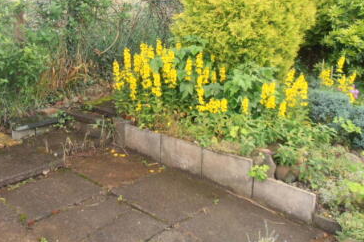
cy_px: 38
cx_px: 152
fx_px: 404
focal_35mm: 40
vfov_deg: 32.1
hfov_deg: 48.3
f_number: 3
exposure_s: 1/50
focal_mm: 4.2
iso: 80
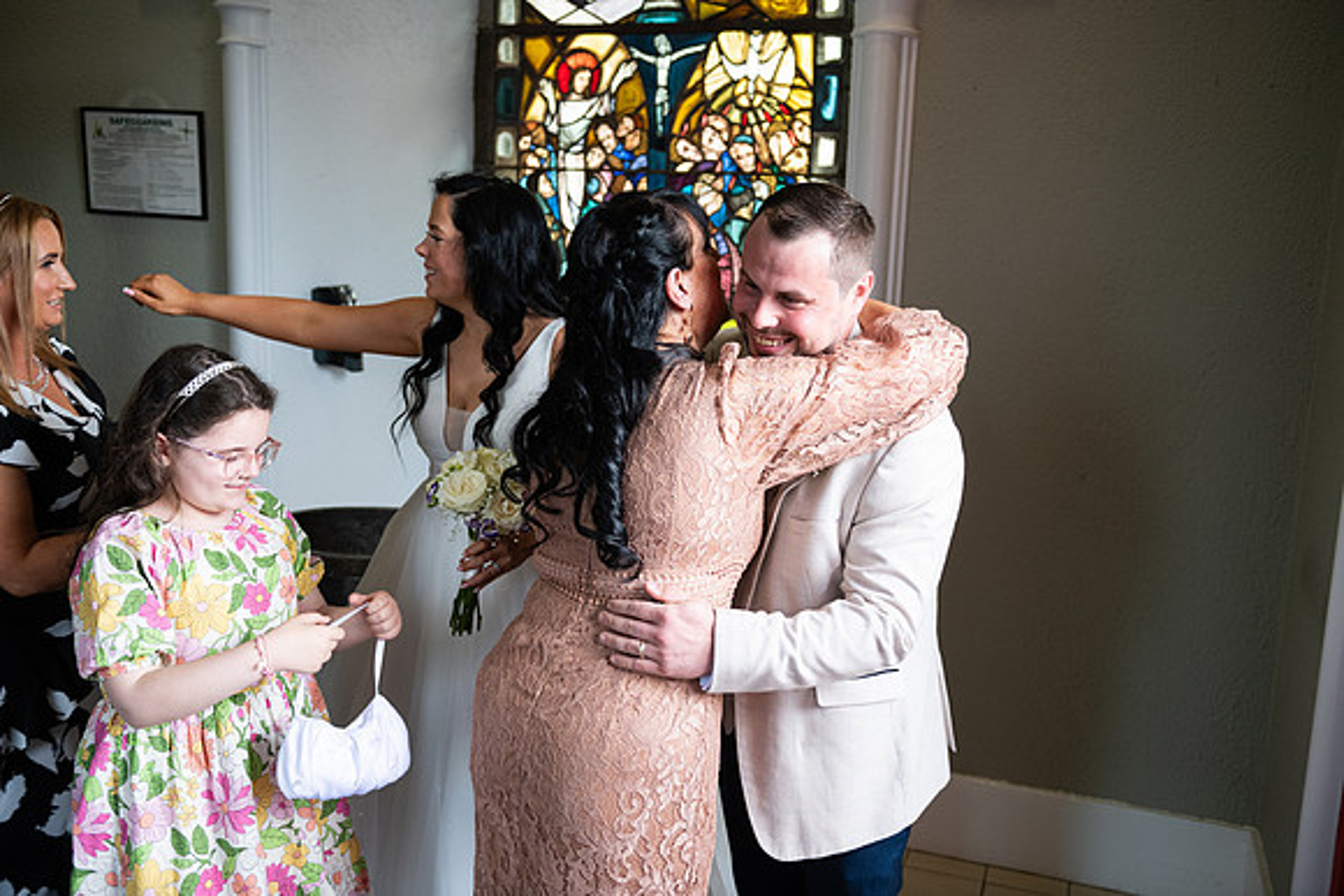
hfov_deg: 54.4
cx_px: 672
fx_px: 1307
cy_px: 448
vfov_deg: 37.9
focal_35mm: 35
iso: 640
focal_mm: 35
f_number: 3.5
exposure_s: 1/160
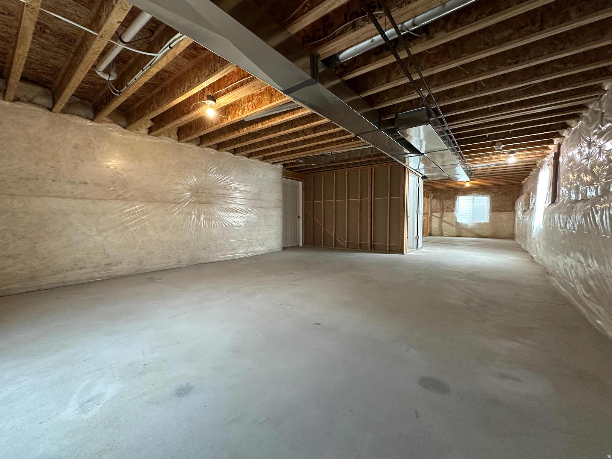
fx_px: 248
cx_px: 306
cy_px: 230
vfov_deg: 85.7
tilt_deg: -2.7
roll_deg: +0.2
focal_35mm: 14
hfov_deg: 102.1
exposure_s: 1/60
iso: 400
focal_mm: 2.22
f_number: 2.2
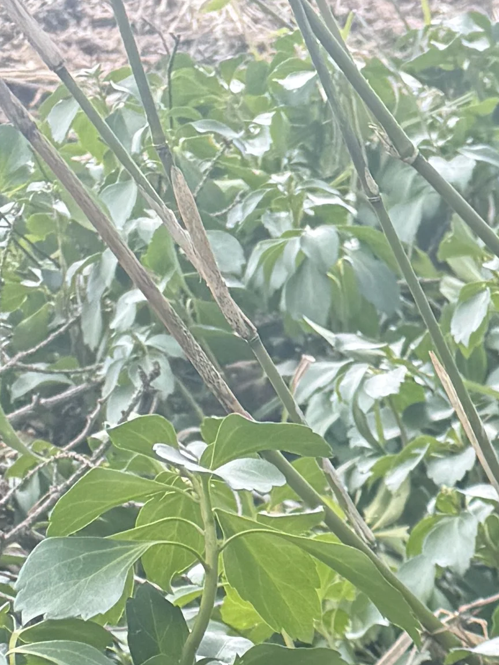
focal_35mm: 119
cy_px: 1611
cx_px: 1232
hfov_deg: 10.5
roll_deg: +0.6
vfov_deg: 12.7
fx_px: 2287
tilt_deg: -27.9
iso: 64
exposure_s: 1/121
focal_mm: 6.76
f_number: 1.78
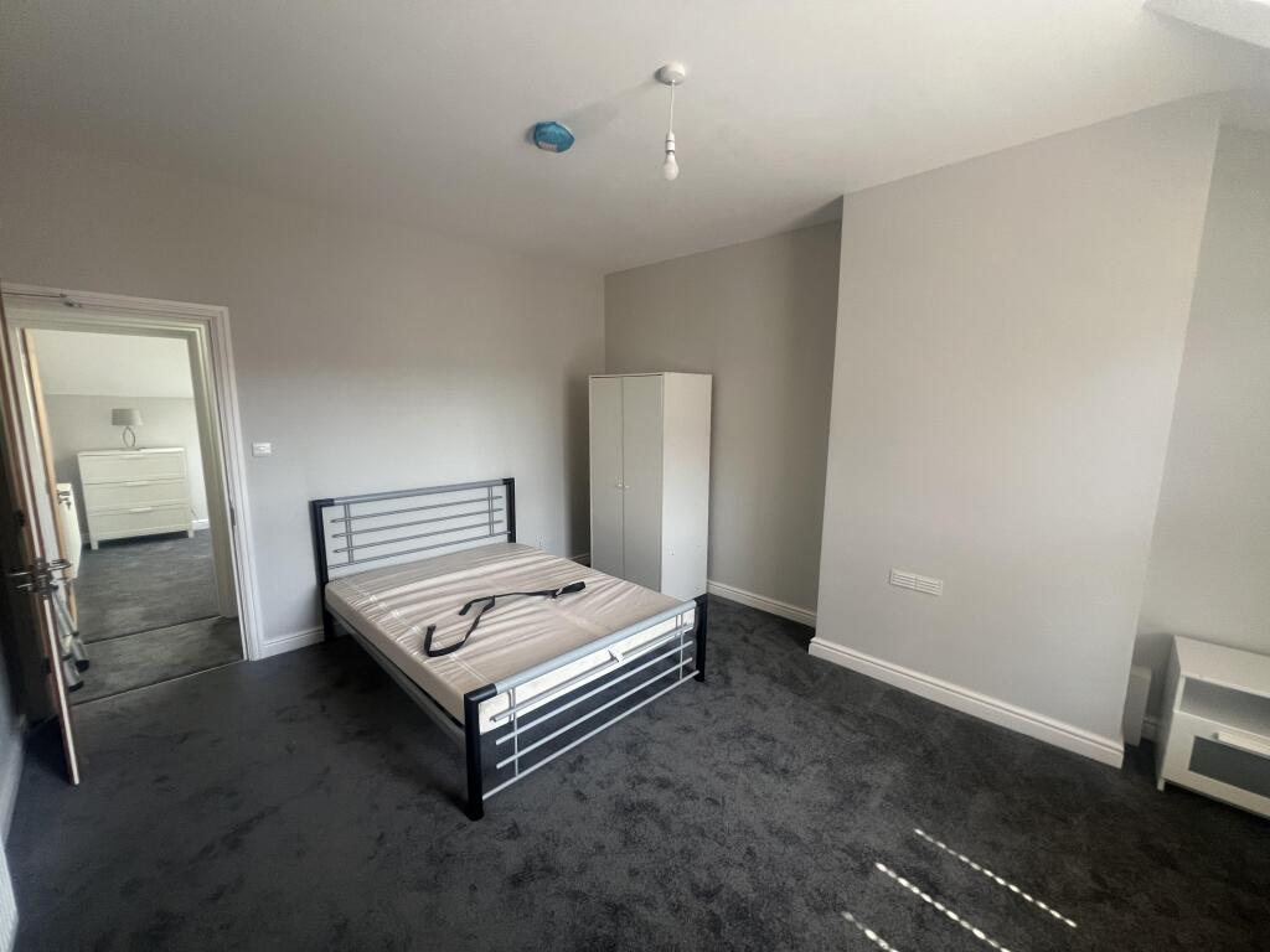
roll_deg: -0.3
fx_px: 477
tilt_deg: -9.4
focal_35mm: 13
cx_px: 635
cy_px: 476
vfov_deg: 89.9
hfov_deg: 106.2
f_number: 1.8
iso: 200
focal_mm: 1.57
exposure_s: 1/99
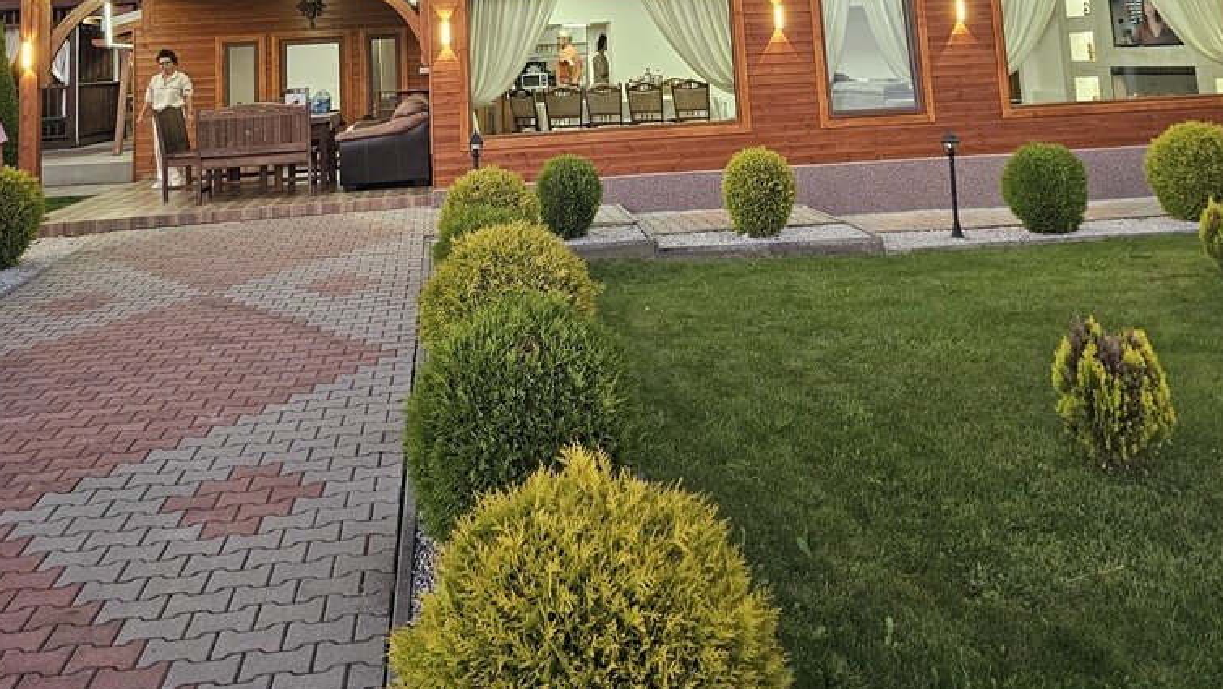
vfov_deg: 30.9
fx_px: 1103
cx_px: 616
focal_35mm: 34
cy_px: -66
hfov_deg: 58.0
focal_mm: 6.3
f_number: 1.7
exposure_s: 1/100
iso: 400
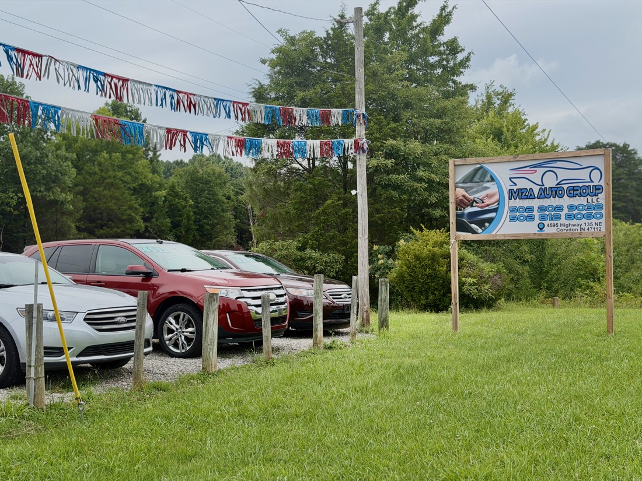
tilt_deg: -0.6
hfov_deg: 39.7
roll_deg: +1.4
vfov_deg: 30.3
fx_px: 890
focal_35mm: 48
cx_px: 321
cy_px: 240
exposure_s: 1/2865
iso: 80
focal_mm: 6.76
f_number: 1.78
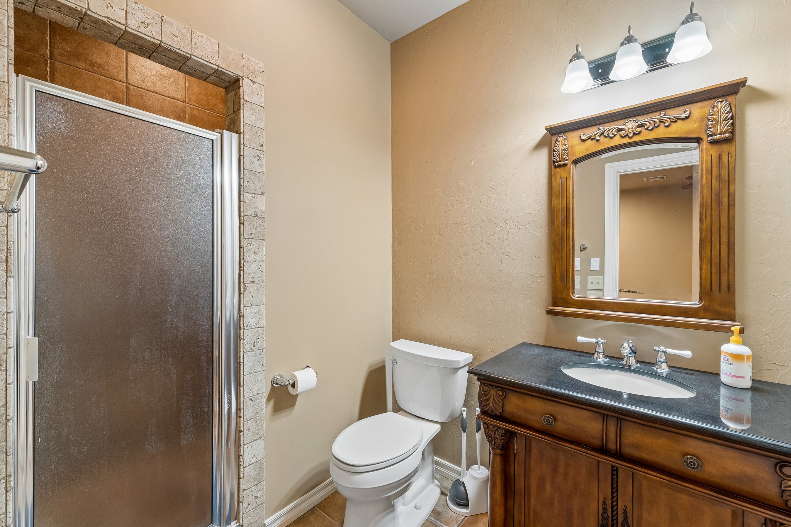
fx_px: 330
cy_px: 264
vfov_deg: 77.3
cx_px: 396
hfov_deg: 100.4
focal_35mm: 15
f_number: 7.1
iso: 200
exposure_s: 1/8
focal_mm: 10
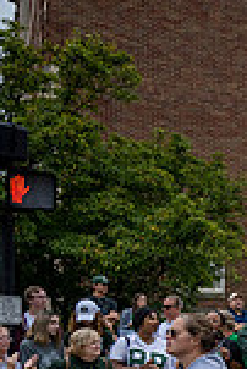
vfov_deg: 21.2
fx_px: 945
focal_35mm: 92
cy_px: 385
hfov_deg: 11.8
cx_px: 611
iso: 640
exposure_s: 1/1600
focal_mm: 24
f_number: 4
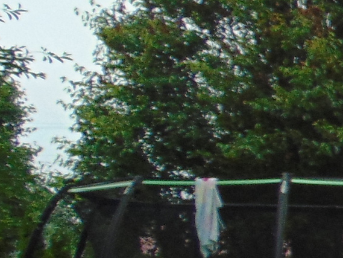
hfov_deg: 11.3
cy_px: 262
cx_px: 908
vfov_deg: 10.9
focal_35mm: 135
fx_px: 1338
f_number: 3
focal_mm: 4.5
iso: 80
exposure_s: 1/320
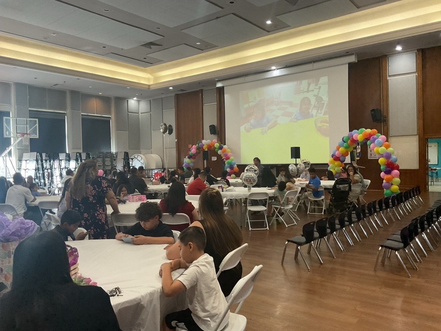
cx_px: 220
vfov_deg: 48.2
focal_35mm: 29
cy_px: 166
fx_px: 369
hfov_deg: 61.7
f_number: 1.8
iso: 200
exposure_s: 1/60
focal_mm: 3
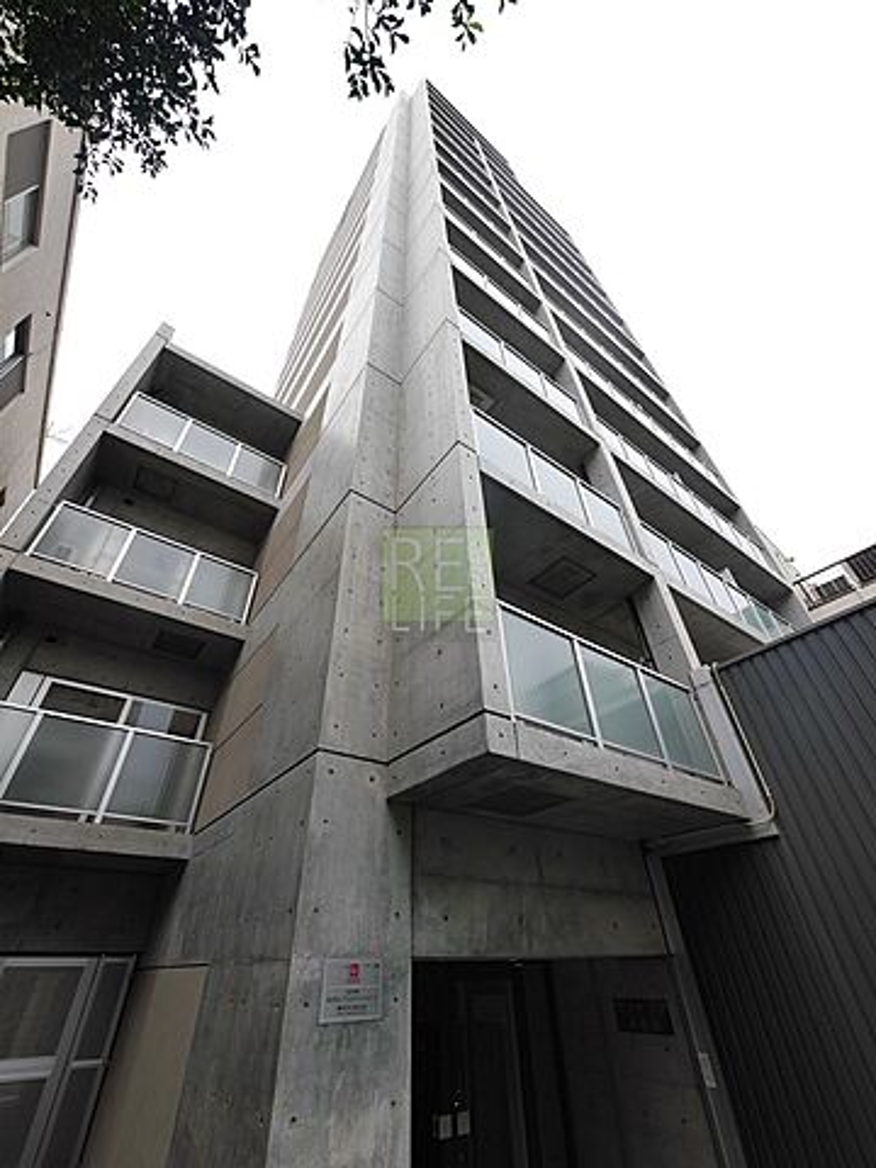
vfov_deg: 102.1
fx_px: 472
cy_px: 584
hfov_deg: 85.7
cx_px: 438
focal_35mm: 14
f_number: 5.6
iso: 160
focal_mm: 7
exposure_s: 1/160
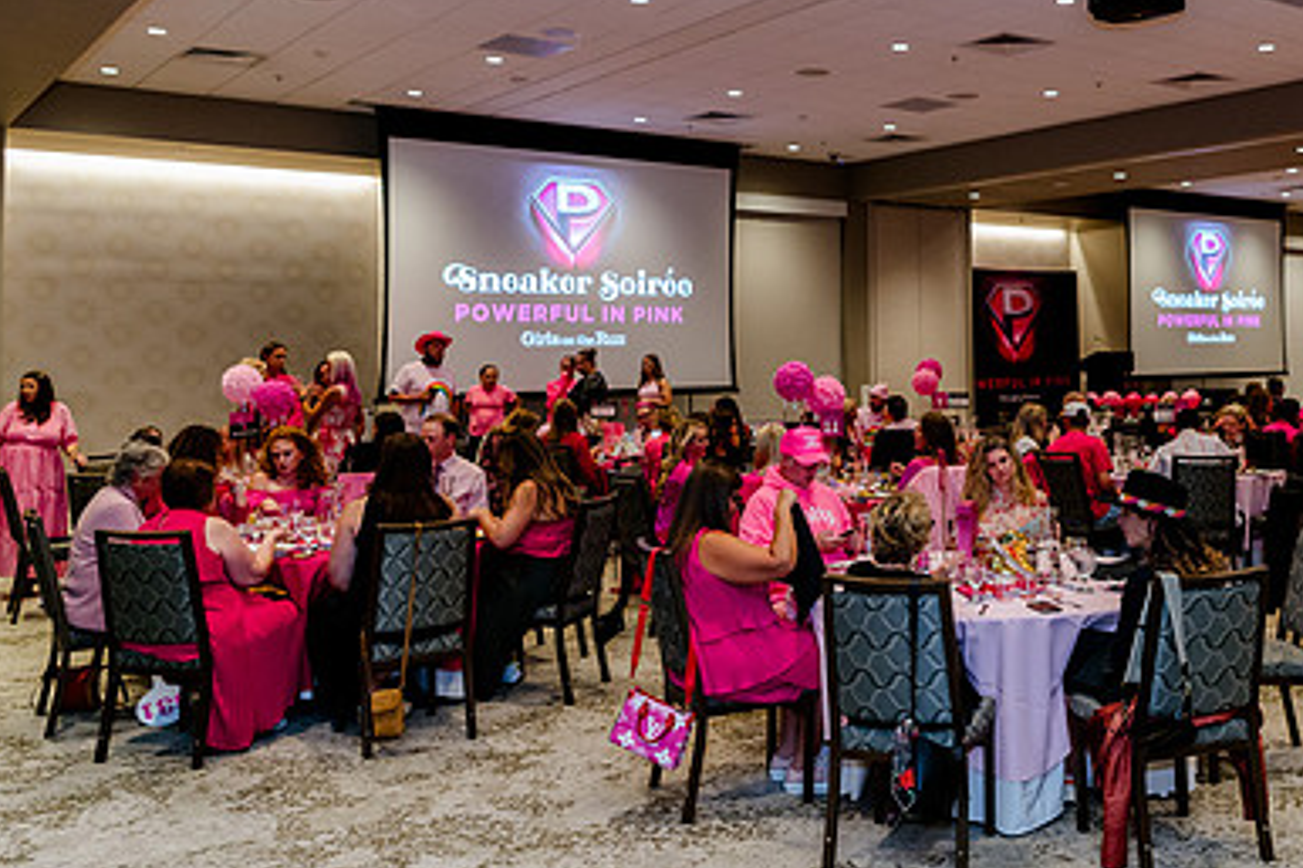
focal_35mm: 37
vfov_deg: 35.6
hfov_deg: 50.9
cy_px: 307
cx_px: 879
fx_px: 1339
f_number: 3.5
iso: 2500
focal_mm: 24
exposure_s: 1/125
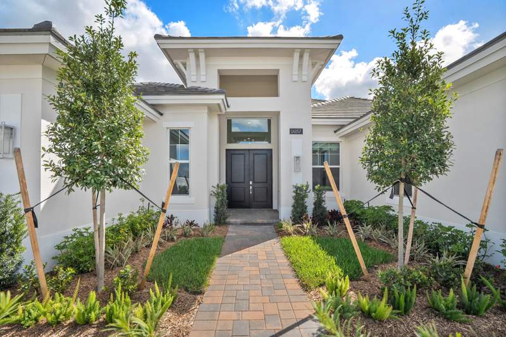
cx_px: 253
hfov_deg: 96.7
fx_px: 225
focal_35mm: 16
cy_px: 168
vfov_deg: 73.7
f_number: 8
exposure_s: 1/125
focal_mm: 16
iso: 500
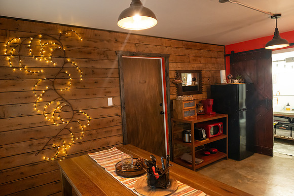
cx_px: 147
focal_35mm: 24
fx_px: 196
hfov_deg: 73.8
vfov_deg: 53.1
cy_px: 98
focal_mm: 24
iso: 6400
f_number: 6.3
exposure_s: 1/80
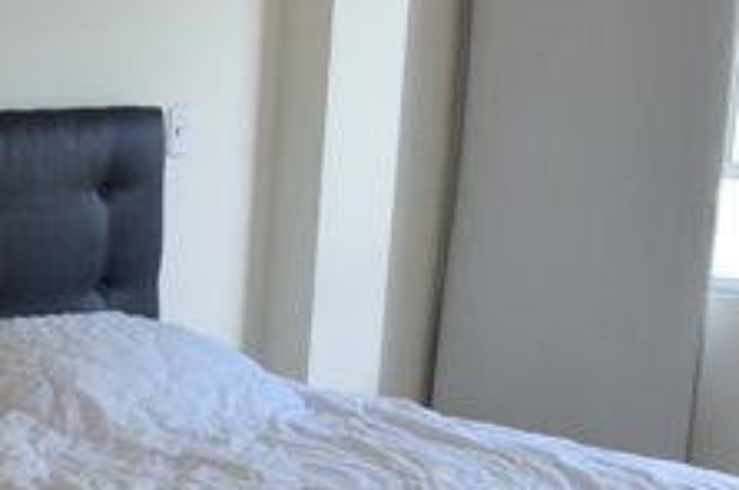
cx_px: -53
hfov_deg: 20.2
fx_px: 1988
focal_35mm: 97
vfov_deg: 13.7
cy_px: 561
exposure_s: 1/125
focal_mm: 18
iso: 800
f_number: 5.6
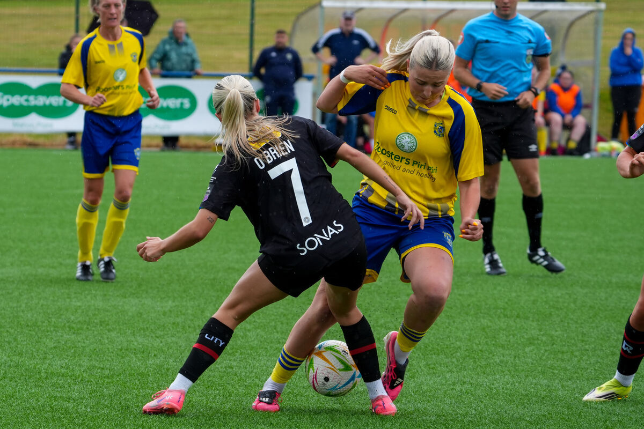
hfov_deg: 10.3
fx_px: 3577
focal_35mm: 200
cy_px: 214
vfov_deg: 6.9
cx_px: 322
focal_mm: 200
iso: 1000
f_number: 8
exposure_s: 1/1000
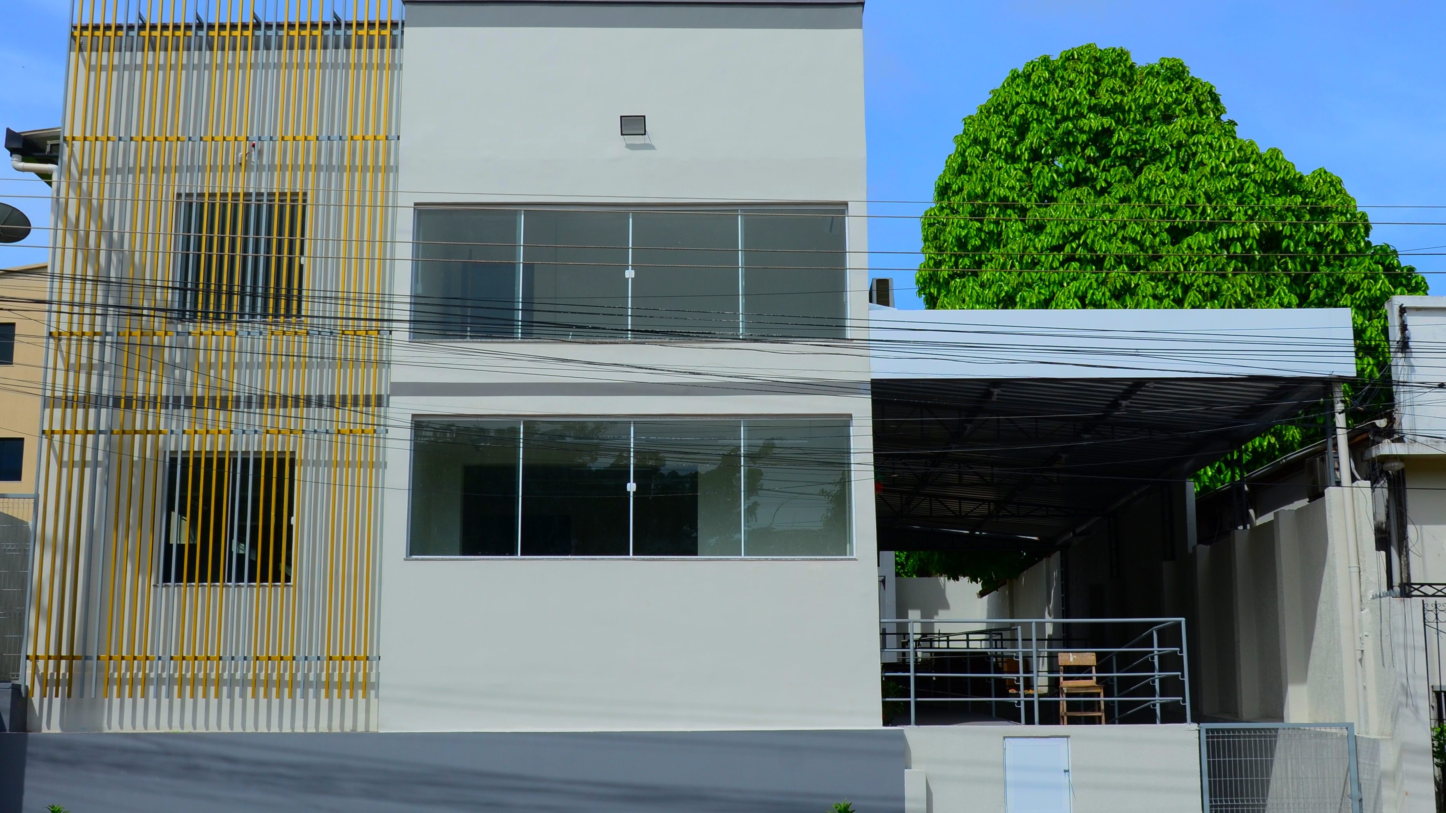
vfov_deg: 23.9
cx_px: 719
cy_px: 355
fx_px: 1917
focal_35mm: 50
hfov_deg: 41.3
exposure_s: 1/500
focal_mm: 24
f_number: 5.6
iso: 160
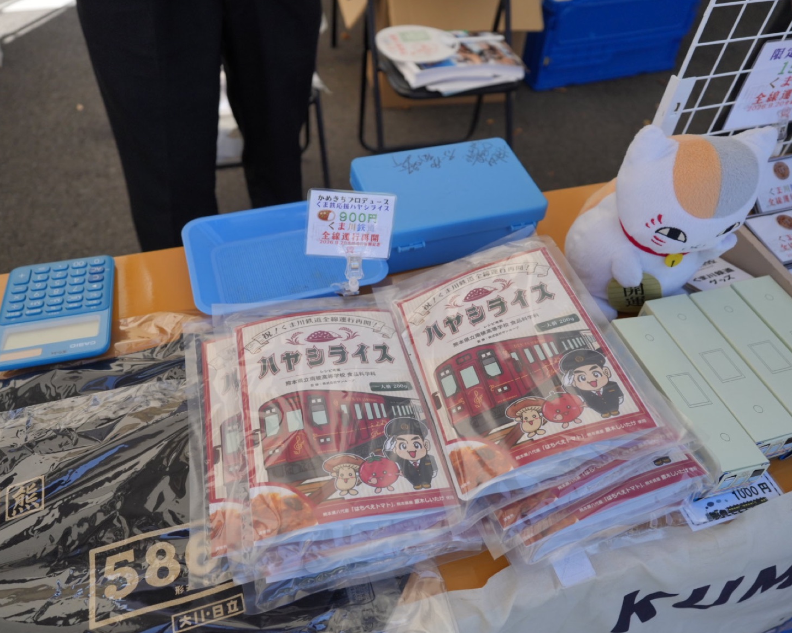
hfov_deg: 62.2
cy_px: 314
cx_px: 377
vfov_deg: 51.5
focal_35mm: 28
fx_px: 656
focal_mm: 24
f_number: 4
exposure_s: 1/3200
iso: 800
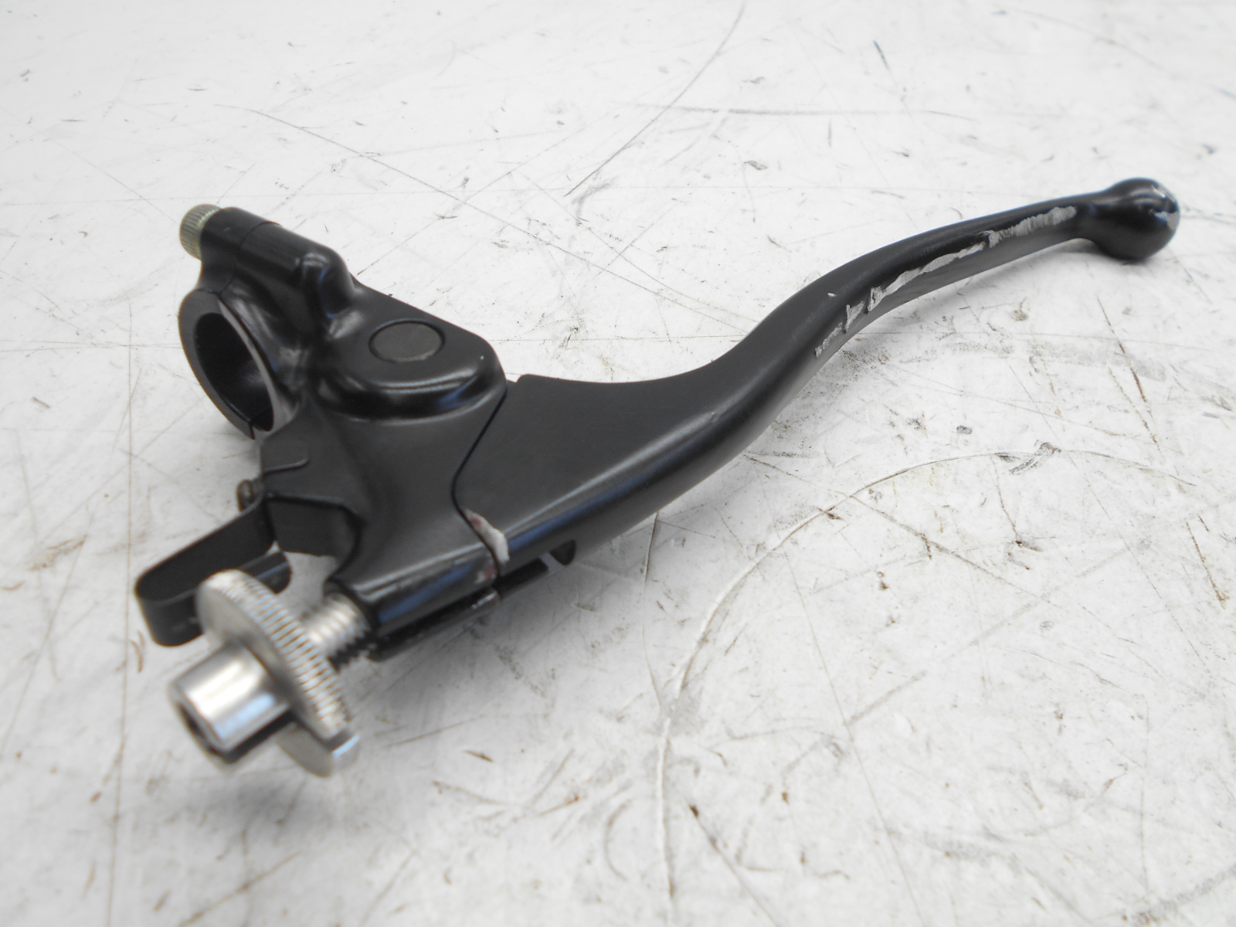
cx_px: 618
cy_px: 464
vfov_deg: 46.8
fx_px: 1071
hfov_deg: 60.0
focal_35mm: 30
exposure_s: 1/40
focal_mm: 5.1
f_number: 3.4
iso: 80
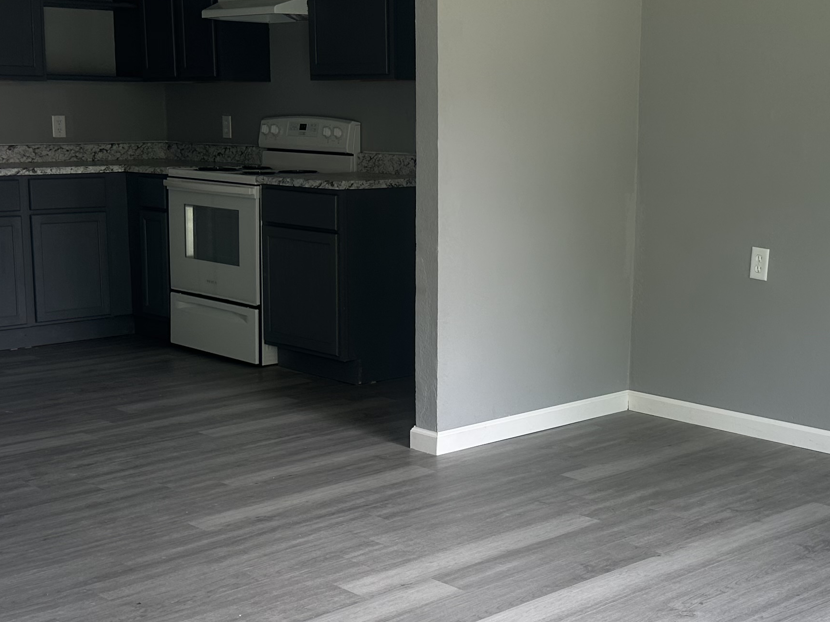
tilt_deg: -9.6
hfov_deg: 34.2
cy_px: 304
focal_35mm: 56
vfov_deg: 26.1
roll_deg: +0.1
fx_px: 1343
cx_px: 497
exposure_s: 1/121
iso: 80
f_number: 1.78
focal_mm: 6.86
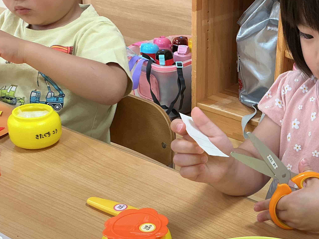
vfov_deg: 25.6
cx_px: 302
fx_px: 525
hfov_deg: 31.7
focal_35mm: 57
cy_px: 139
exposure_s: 1/120
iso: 64
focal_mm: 3
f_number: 1.8
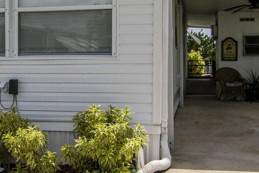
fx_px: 424
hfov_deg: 33.1
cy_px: 60
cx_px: 58
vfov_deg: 22.9
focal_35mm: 59
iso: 100
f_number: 8
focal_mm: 10
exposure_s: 1/800
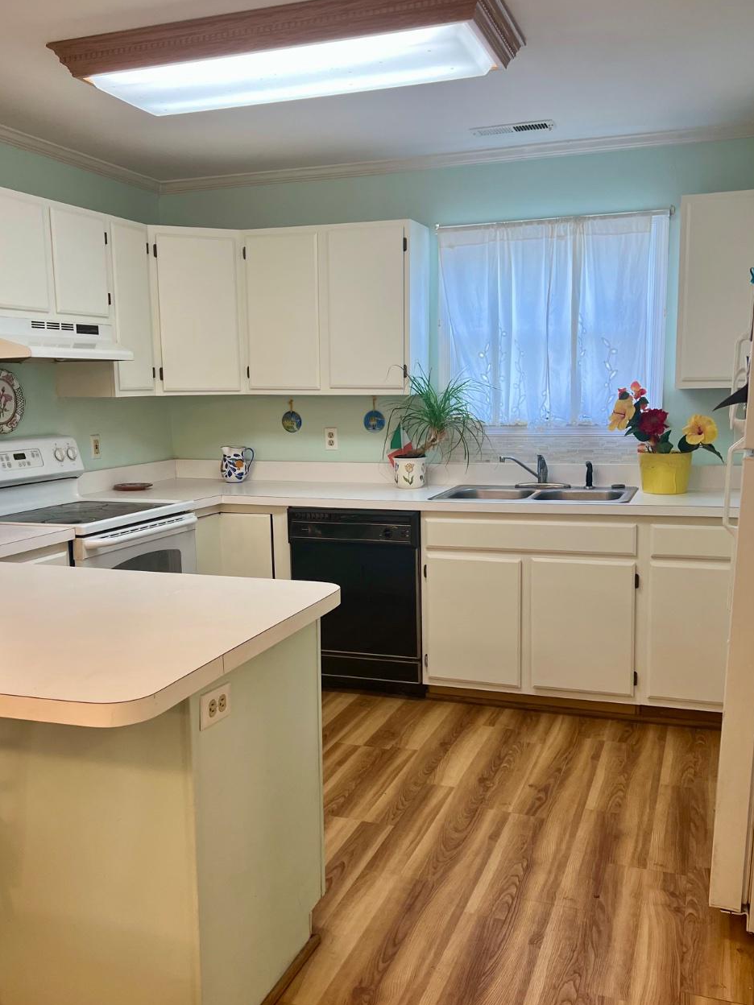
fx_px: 929
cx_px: 373
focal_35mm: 32
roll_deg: +0.6
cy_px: 512
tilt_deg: -8.2
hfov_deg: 44.2
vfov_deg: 56.8
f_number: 1.5
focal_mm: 5.7
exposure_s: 1/120
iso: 100
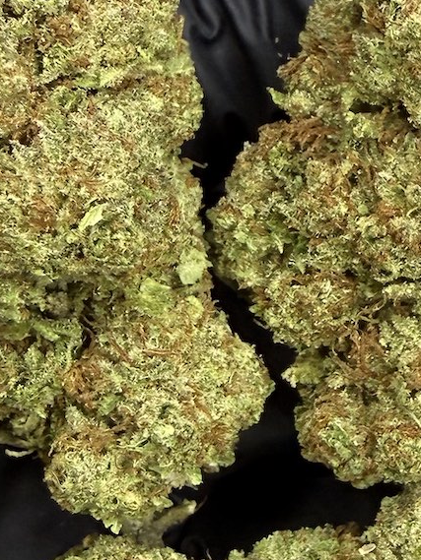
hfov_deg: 18.2
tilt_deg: -72.6
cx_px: 274
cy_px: 314
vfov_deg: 24.1
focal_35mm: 81
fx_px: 1313
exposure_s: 1/50
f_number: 2.2
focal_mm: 2.22
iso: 200
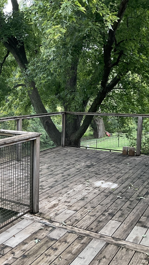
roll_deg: -0.8
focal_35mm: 43
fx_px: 302
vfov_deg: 47.4
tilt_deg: -6.5
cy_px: 132
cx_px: 12
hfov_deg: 26.7
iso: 25
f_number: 1.8
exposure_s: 1/120
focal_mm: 3
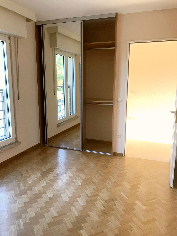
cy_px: 118
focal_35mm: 28
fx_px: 191
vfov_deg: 63.4
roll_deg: +0.2
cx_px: 88
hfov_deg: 49.7
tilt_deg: -9.8
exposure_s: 1/33
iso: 32
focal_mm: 3.99
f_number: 1.8
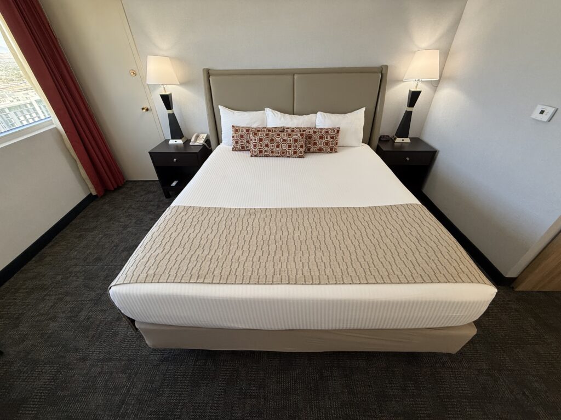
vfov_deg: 85.7
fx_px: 227
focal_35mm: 14
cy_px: 210
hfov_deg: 102.1
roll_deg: +0.9
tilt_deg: -34.8
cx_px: 280
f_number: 2.2
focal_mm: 2.22
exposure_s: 1/120
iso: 200
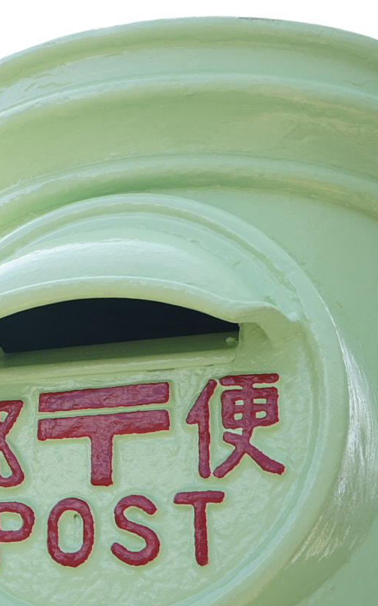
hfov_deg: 16.8
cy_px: 259
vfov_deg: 27.5
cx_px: -41
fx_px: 1236
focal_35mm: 75
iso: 250
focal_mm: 37
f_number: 7.1
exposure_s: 1/125
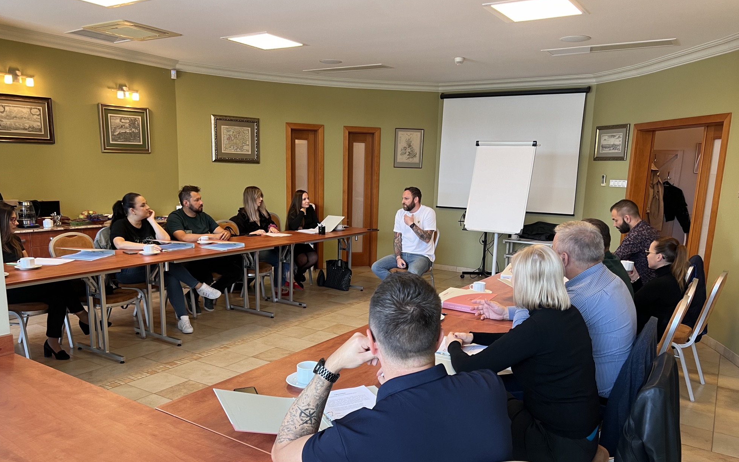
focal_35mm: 28
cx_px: 370
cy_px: 273
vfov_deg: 44.3
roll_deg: -1.1
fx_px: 564
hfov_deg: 66.5
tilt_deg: -11.6
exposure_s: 1/50
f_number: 1.5
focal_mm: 5.7
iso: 80
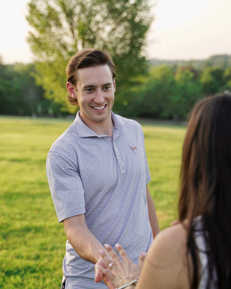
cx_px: 116
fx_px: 479
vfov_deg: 33.6
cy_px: 139
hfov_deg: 27.1
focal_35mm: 56
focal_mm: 49
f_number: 2.8
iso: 100
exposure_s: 1/200
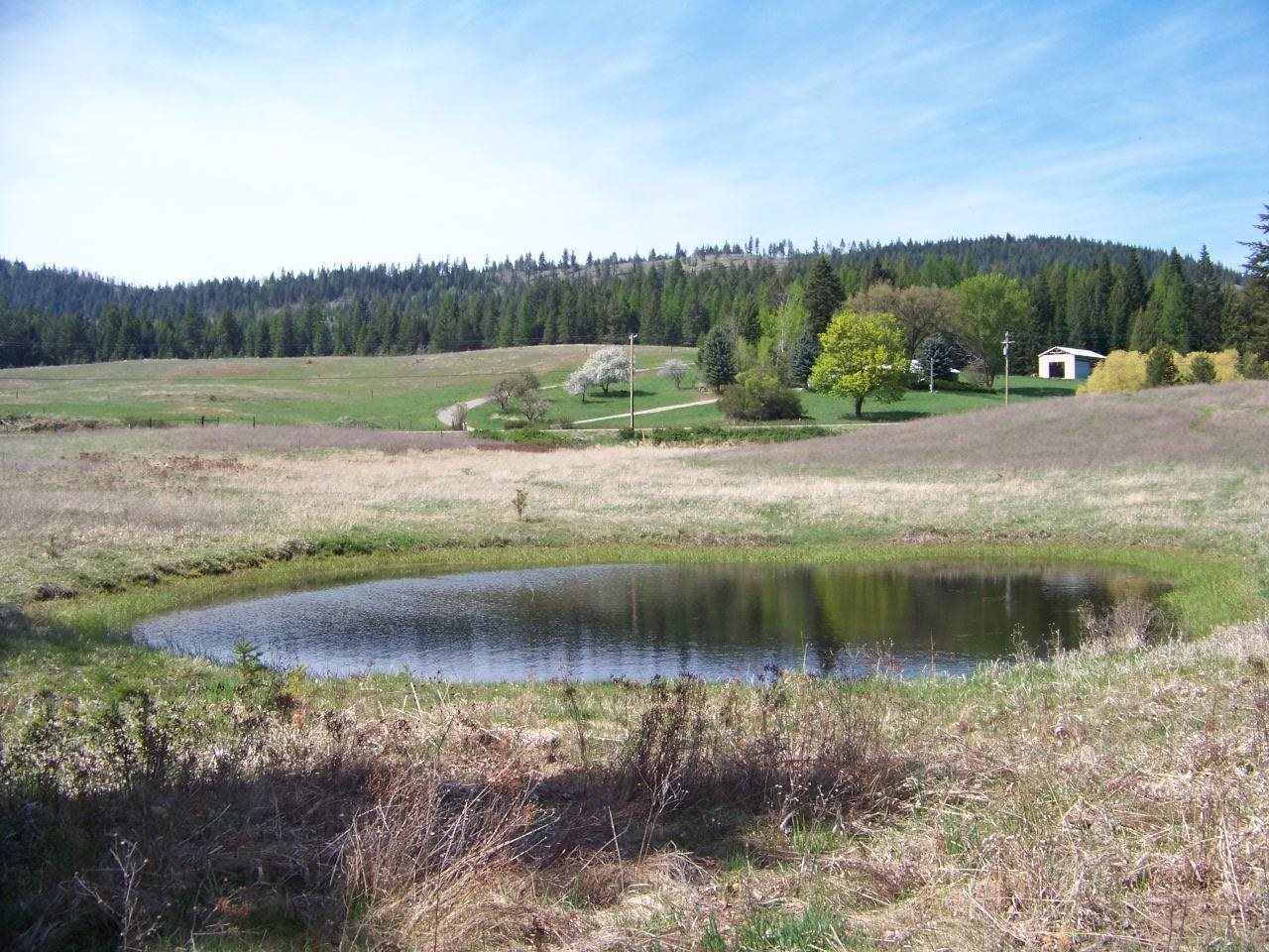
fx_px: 1320
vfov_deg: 39.7
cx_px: 634
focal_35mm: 36
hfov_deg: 51.4
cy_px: 476
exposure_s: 1/640
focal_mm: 5.85
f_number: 2.8
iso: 64
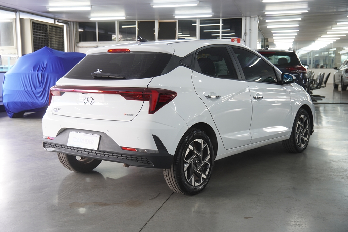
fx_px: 435
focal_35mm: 45
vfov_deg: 29.9
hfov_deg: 43.6
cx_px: 174
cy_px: 116
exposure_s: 1/50
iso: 250
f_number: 2.8
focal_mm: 30
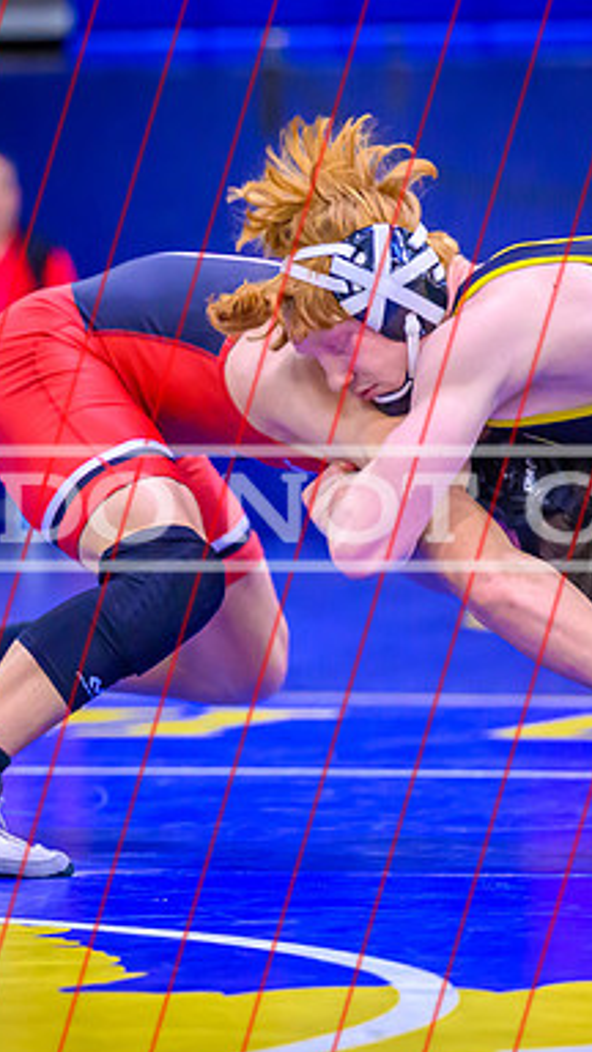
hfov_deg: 4.5
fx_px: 7535
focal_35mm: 270
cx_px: 230
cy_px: 497
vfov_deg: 8.0
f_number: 2.8
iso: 5000
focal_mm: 130
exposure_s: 1/640
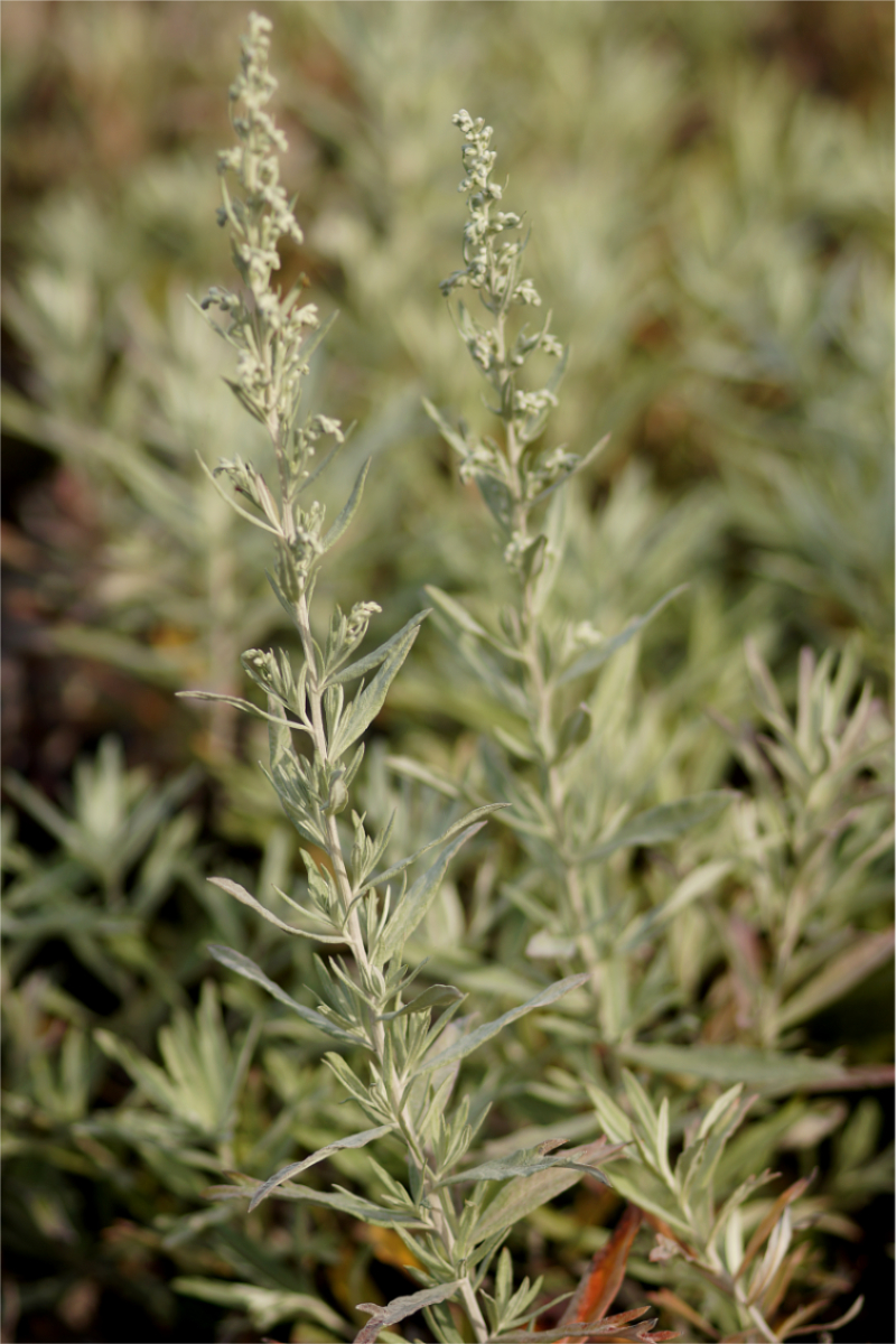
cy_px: 672
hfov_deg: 9.1
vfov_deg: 13.7
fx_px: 5600
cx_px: 448
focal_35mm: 150
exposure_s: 1/1000
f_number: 2.8
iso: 100
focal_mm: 100
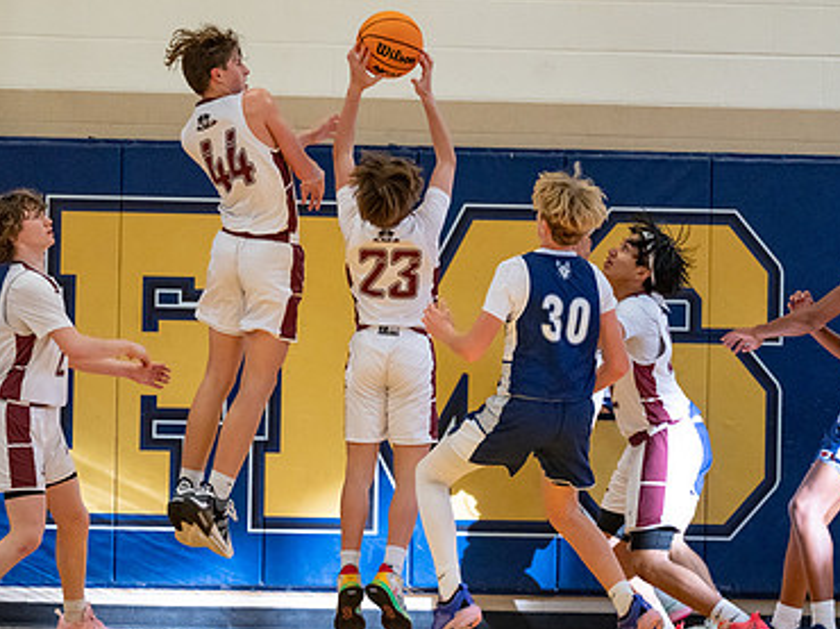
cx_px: 331
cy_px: 419
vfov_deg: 4.6
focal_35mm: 321
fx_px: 7784
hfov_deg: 6.2
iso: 5000
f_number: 2.8
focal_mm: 200
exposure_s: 1/1000
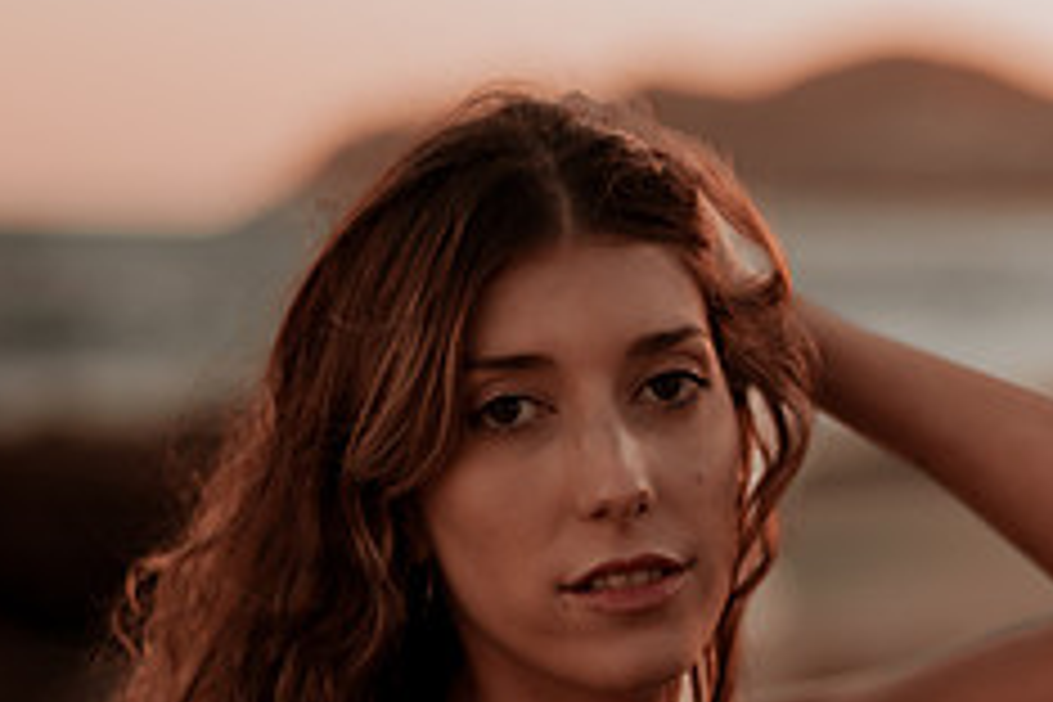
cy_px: 853
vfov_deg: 9.4
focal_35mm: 144
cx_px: 1102
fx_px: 4212
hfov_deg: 14.0
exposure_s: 1/500
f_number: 1.4
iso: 100
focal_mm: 58
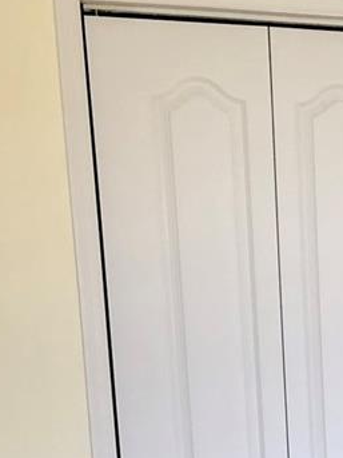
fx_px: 1296
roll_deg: -0.3
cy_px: 698
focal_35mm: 98
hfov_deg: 14.2
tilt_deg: -16.9
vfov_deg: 17.8
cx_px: 503
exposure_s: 1/30
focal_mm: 3.99
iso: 25
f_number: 1.8
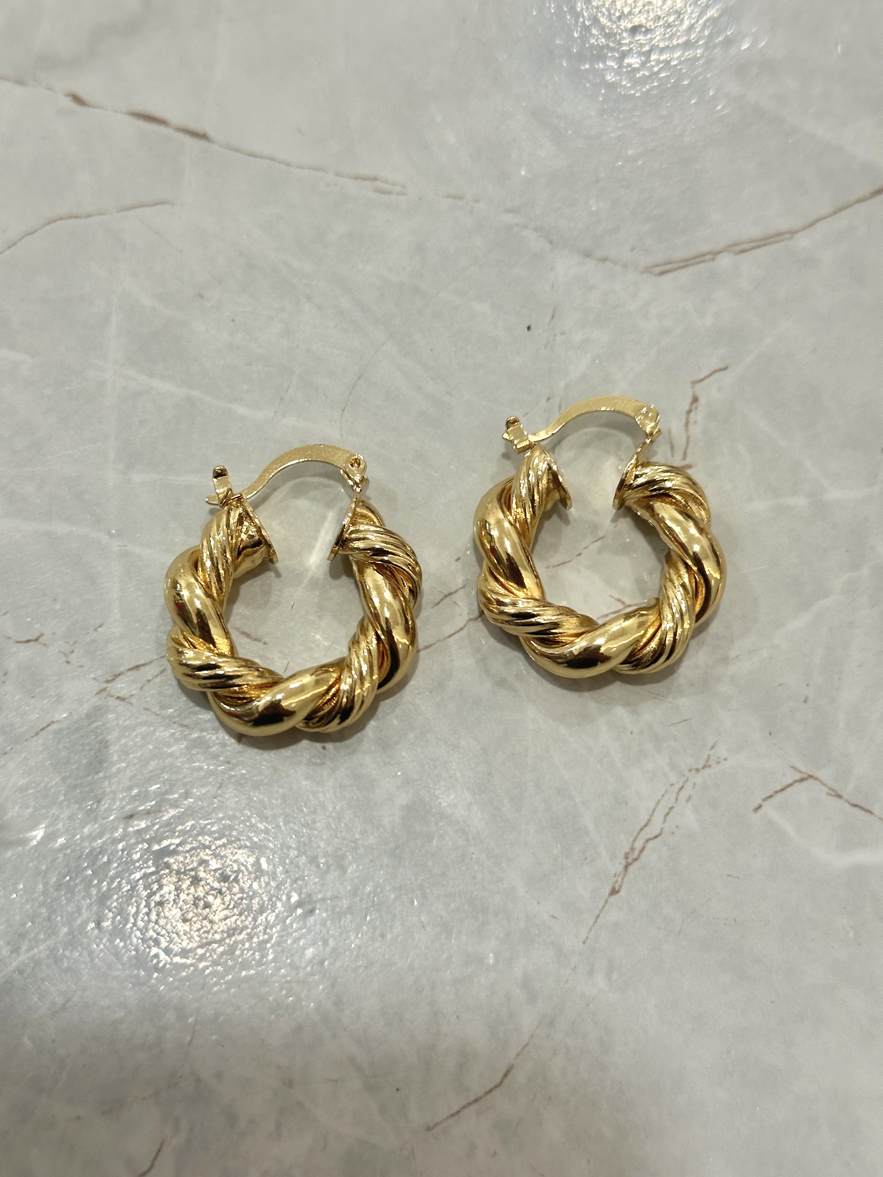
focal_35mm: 48
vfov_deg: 39.7
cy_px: 588
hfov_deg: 30.3
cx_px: 442
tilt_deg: -72.8
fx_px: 1633
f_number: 1.78
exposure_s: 1/60
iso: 80
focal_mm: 6.86
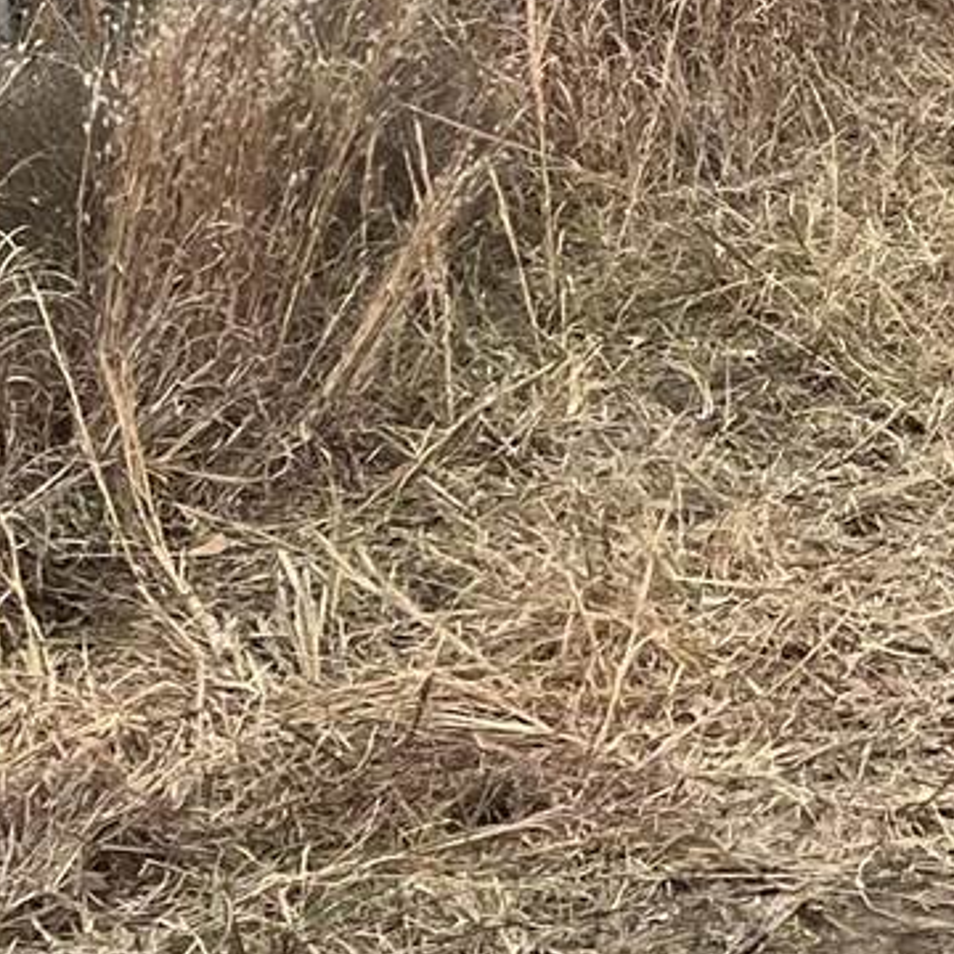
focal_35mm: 147
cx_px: 1961
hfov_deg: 10.8
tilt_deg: -4.6
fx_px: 4583
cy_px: -254
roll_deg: -1.0
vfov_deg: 11.6
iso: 50
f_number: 1.5
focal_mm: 5.7
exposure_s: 1/3257
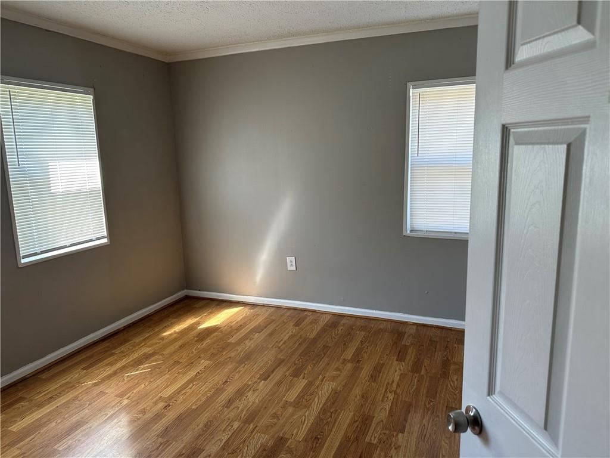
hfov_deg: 71.6
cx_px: 305
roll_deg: +1.7
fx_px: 423
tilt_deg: -10.2
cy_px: 229
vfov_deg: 56.8
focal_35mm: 24
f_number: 1.78
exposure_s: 1/60
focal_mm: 6.86
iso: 125
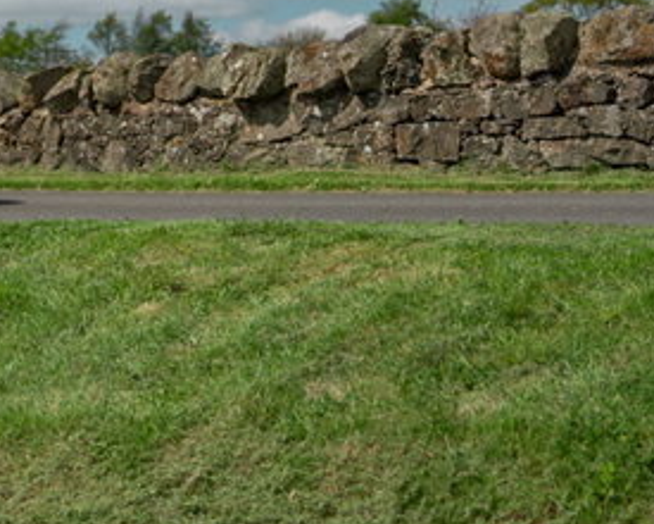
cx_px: -245
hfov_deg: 14.5
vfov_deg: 12.0
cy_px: -120
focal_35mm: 126
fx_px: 2439
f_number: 2.8
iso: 100
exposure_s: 1/2000
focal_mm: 36
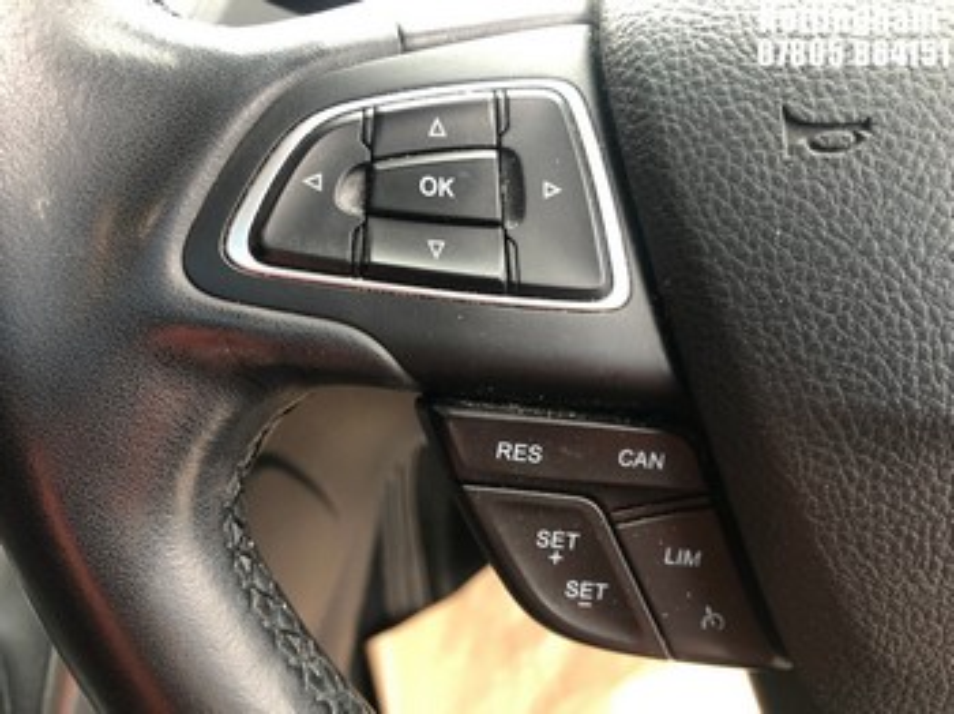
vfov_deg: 49.7
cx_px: 477
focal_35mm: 28
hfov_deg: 63.5
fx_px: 771
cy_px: 357
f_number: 1.8
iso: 50
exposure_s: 1/17
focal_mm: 4
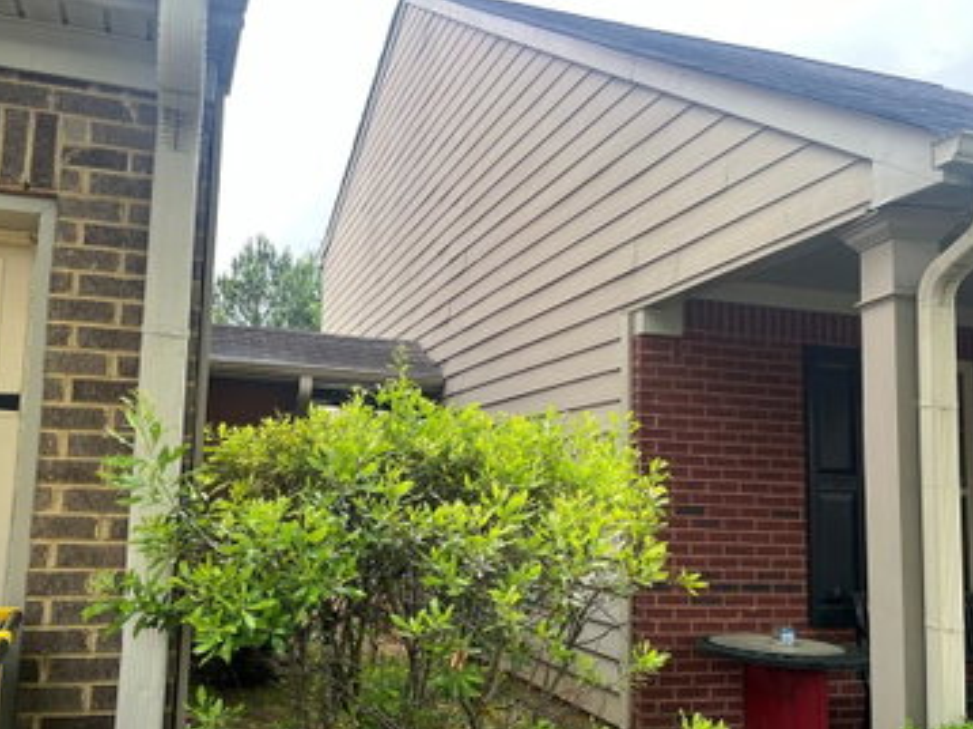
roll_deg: -2.1
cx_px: 414
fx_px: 871
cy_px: 411
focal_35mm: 31
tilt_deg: +6.7
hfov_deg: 58.1
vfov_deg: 45.3
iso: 40
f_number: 1.6
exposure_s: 1/214
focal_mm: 5.1
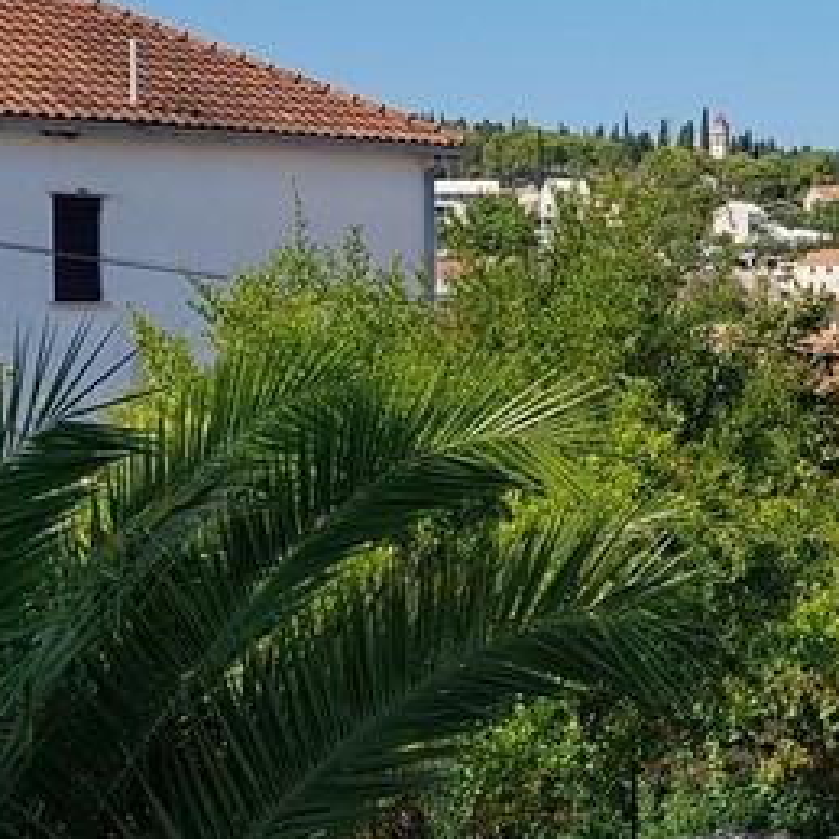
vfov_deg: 24.3
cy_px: 392
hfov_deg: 22.1
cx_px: 1056
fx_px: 1947
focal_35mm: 71
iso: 40
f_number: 1.7
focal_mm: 4.2
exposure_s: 1/2200
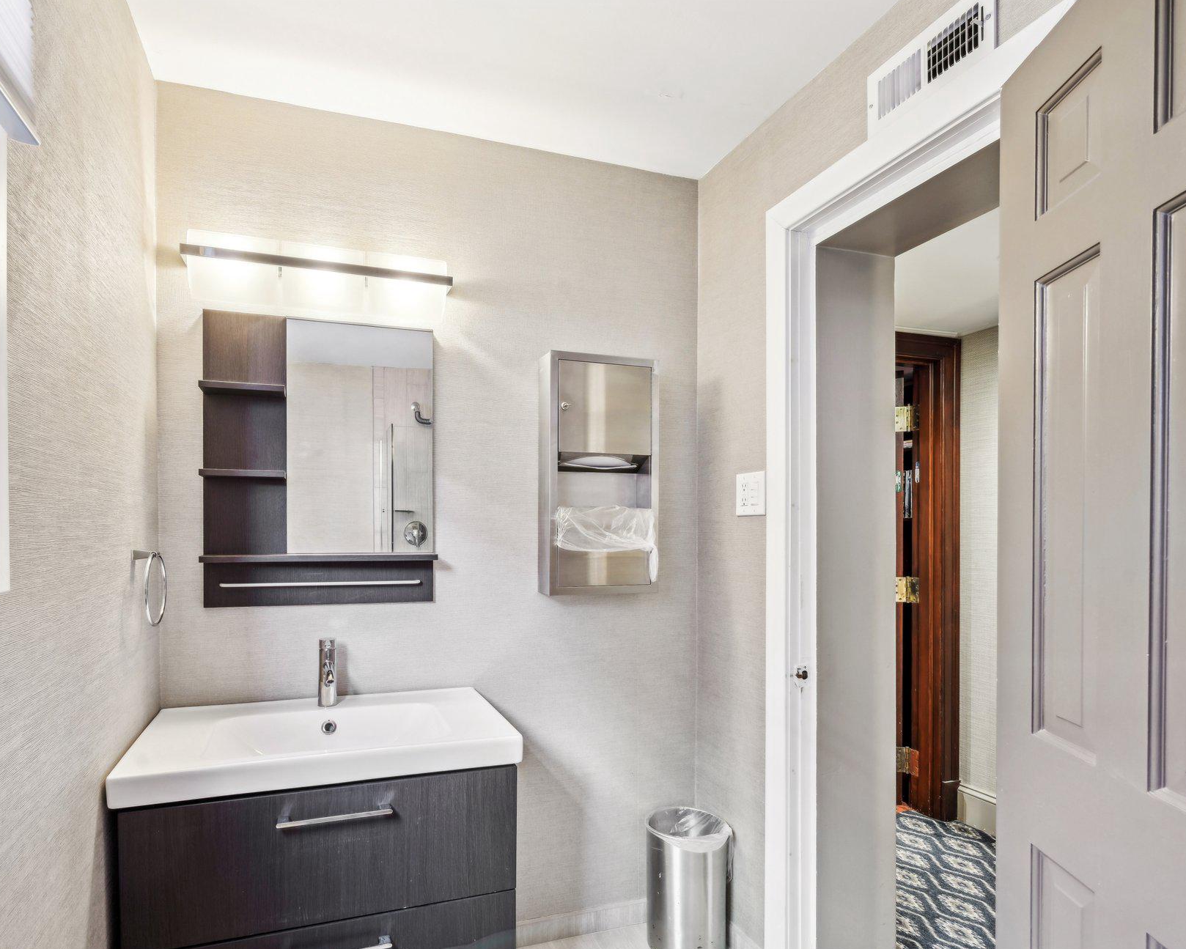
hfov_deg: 82.9
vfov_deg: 70.9
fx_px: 667
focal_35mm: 19
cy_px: 474
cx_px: 517
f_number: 8
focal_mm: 16
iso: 400
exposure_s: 1/6
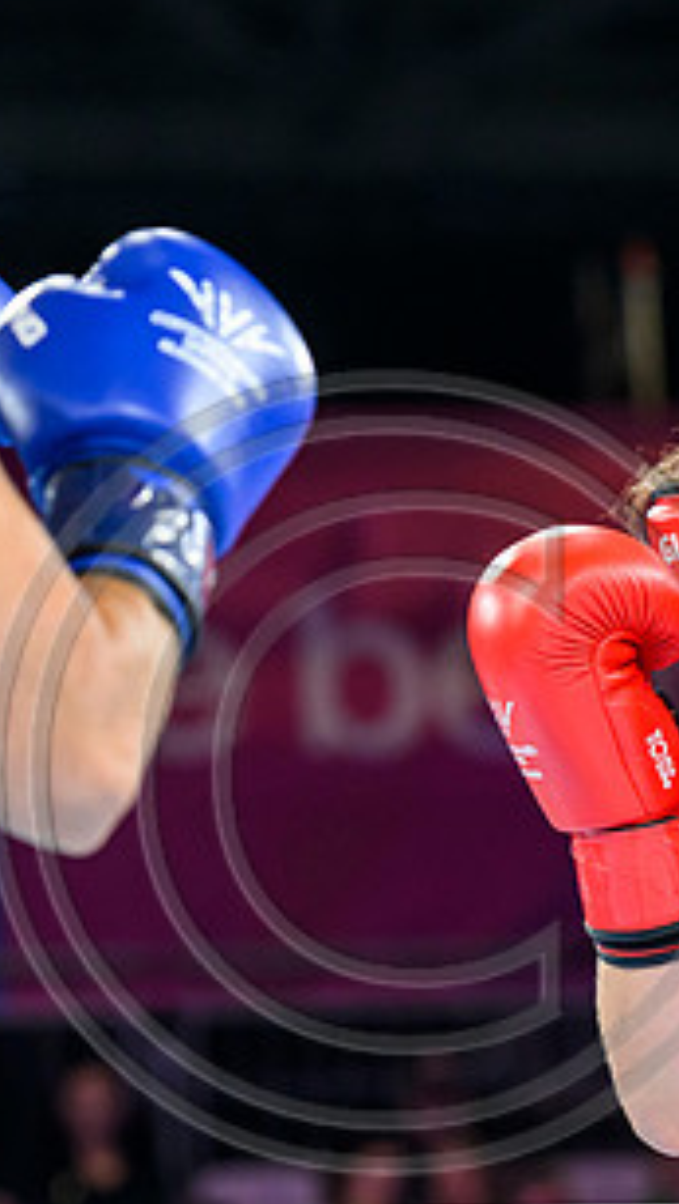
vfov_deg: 9.2
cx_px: 605
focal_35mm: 233
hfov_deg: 5.2
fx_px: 7448
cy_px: 883
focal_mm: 99
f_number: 3.2
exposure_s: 1/1600
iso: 2500
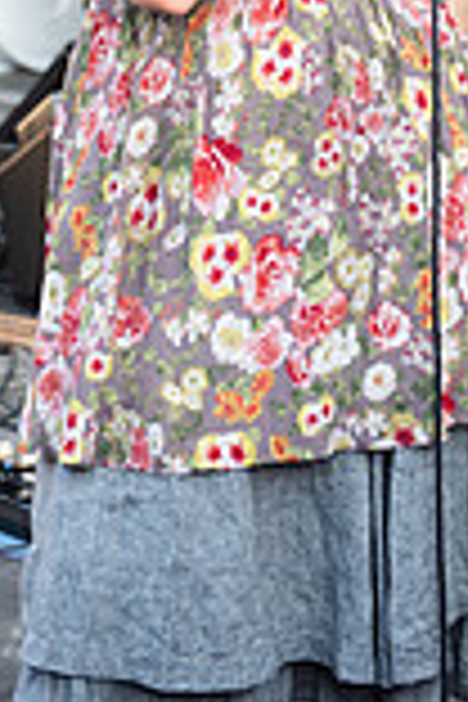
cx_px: 212
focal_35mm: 167
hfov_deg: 8.2
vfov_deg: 11.9
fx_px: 3256
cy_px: -270
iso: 400
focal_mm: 58
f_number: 3.5
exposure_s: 1/250
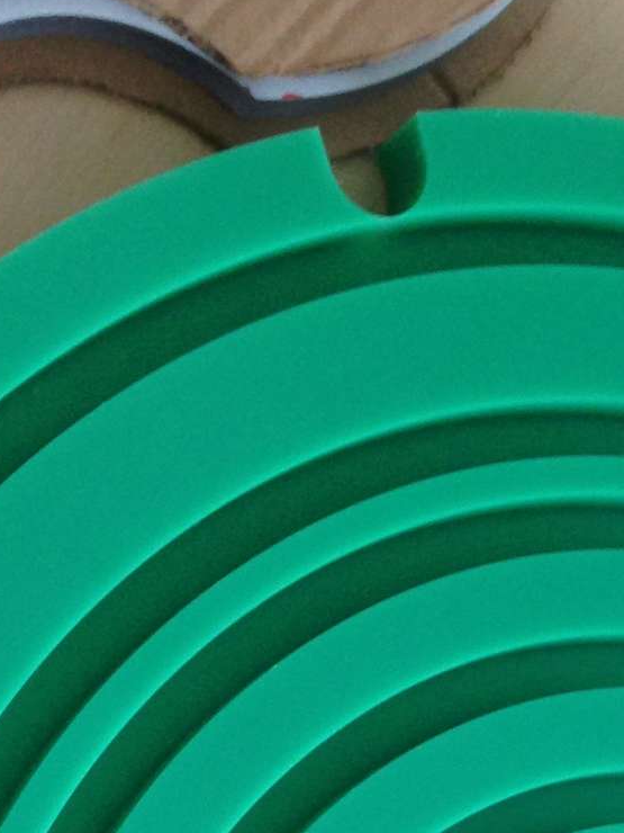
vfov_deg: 16.4
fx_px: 2572
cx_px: 476
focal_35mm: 107
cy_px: 1319
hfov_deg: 13.8
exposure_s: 1/20
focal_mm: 4.12
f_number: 2.4
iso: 100
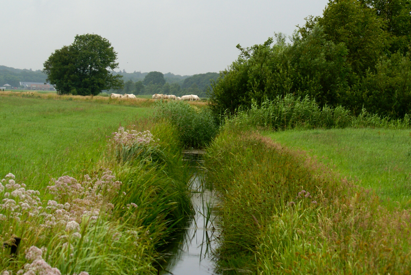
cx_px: 252
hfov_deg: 11.7
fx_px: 1998
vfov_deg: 7.9
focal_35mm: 175
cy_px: 72
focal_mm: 75
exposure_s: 1/160
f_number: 6.3
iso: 100
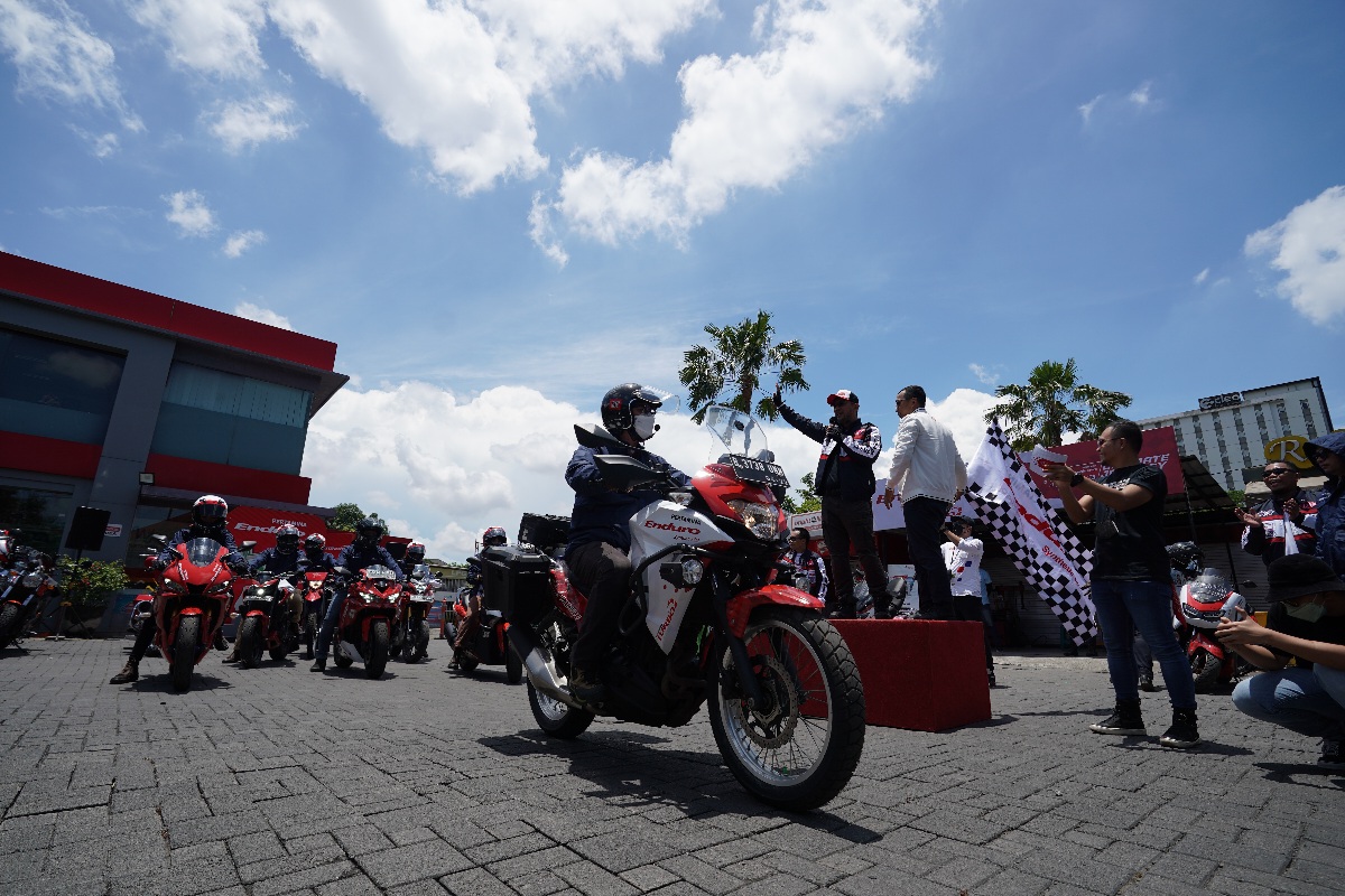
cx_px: 672
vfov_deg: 73.7
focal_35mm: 16
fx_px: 598
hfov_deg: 96.7
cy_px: 448
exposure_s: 1/1000
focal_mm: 16
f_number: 5
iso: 100
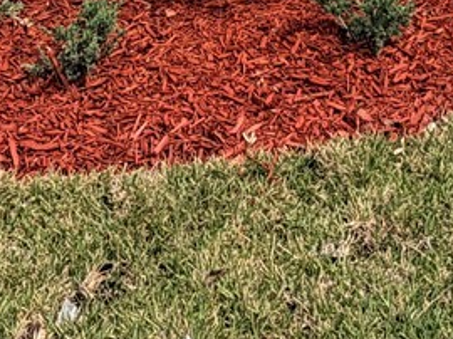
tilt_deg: +2.0
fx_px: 1085
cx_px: 305
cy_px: -426
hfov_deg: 23.5
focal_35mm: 83
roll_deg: +1.7
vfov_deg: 13.7
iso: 20
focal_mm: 2.22
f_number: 2.2
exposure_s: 1/1339
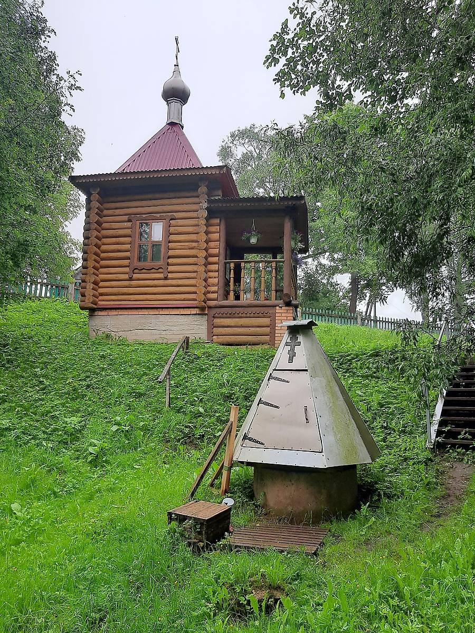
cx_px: 238
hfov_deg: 51.4
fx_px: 494
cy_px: 316
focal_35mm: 27
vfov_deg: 65.3
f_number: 1.7
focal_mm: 3.93
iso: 40
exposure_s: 1/351
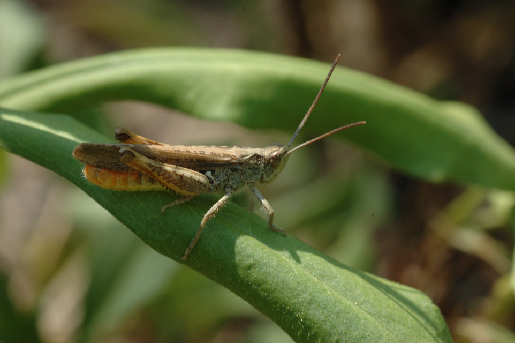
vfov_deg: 6.1
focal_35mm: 225
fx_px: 3216
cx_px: 258
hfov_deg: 9.2
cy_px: 172
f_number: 8
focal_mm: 150
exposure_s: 1/125
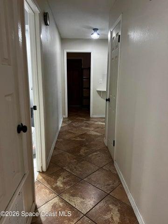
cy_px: 112
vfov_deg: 67.3
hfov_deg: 53.1
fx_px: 168
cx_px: 84
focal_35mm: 26
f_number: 1.5
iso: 250
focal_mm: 5.7
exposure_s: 1/60
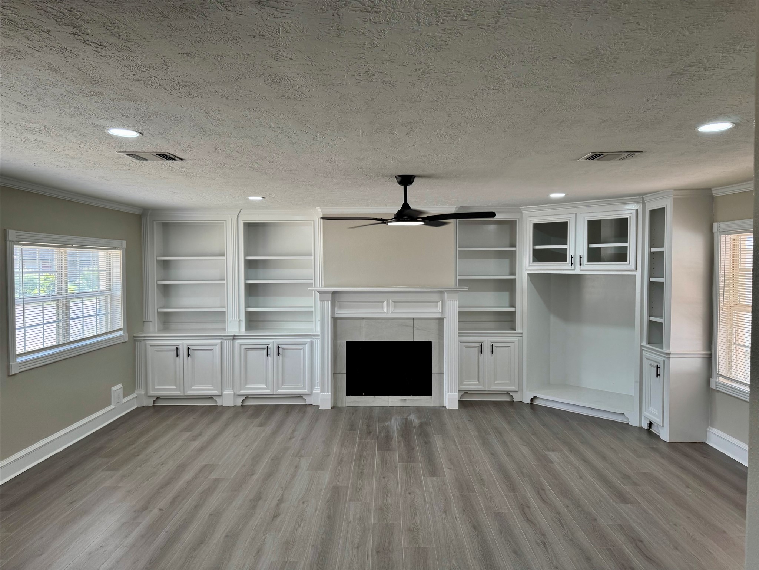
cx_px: 380
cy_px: 285
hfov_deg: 71.6
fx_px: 526
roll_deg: -0.1
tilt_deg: -1.8
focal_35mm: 24
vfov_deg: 56.8
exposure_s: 1/120
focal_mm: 6.76
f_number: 1.78
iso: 100
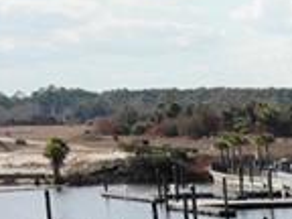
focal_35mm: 171
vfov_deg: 7.8
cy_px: 589
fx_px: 1442
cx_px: 566
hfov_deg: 10.7
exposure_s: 1/1075
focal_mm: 4.5
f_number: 2.8
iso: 100
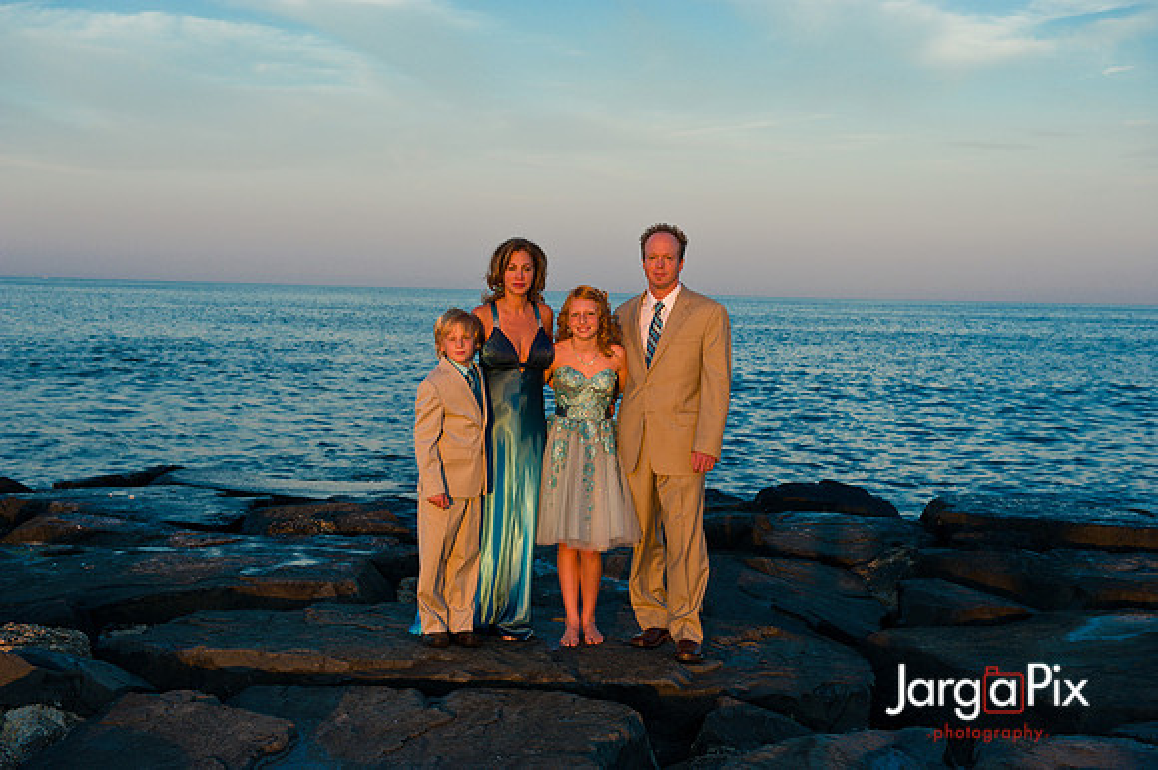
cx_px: 579
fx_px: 1672
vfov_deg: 26.0
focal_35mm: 52
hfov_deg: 38.2
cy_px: 385
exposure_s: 1/200
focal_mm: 52
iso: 200
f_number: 6.3
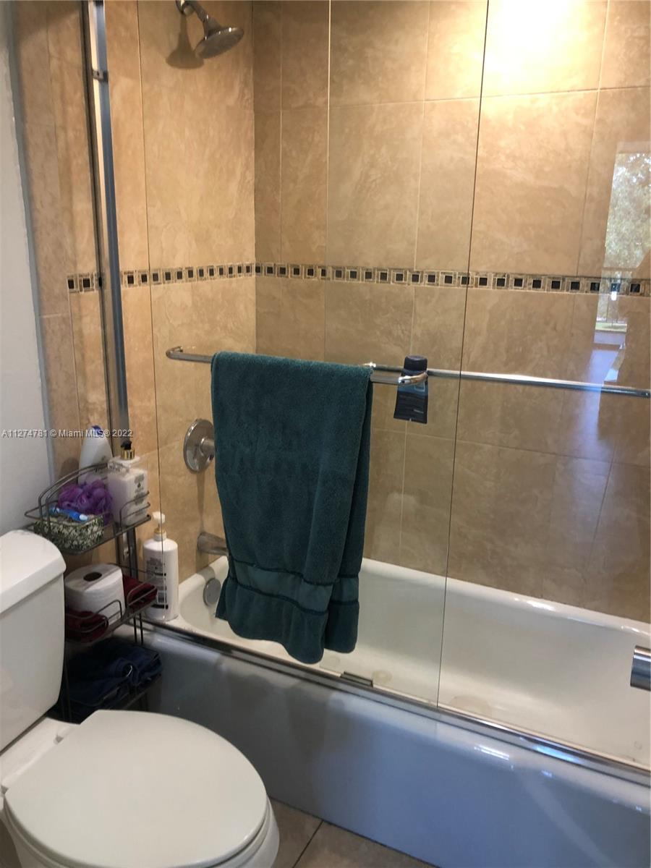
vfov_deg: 63.4
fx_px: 702
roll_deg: -0.9
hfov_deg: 49.7
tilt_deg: -13.6
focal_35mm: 28
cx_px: 326
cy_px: 434
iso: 40
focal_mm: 3.99
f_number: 1.8
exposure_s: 1/24
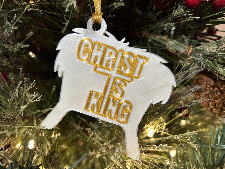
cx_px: 112
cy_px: 84
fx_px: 169
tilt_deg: -6.7
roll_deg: +0.8
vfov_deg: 53.1
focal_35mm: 26
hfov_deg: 67.3
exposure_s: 1/60
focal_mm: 5.7
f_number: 1.5
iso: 160
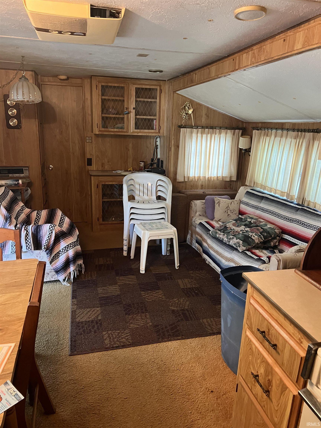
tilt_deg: -16.9
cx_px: 160
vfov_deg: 67.3
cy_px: 214
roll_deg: -2.2
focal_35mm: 26
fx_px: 321
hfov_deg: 53.1
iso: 500
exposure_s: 1/40
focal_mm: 5.7
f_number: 1.5
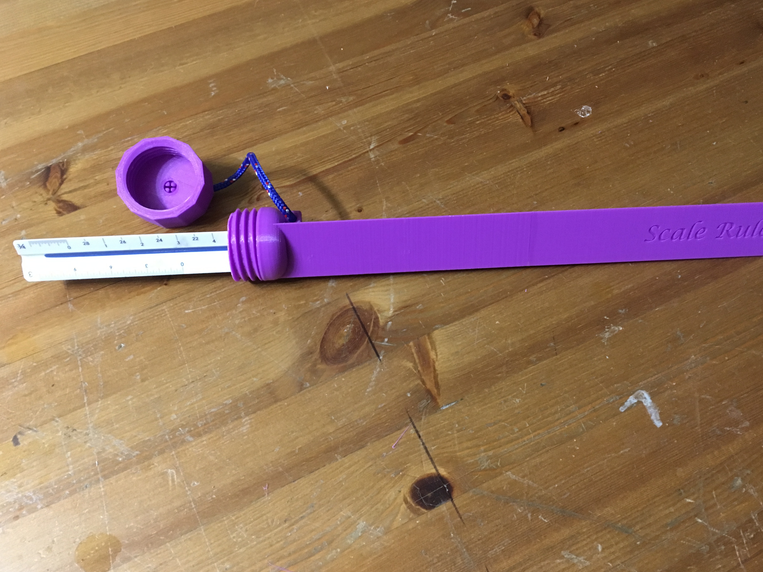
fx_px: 705
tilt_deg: -61.1
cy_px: 276
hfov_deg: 56.7
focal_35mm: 32
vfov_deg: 44.2
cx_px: 414
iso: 200
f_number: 2.2
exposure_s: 1/15
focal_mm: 4.15
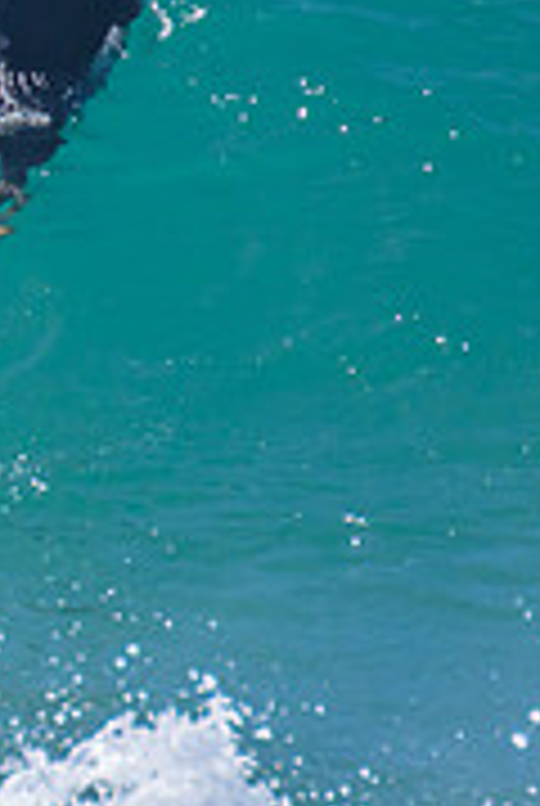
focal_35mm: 2956
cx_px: -848
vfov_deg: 0.7
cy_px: 212
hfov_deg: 0.5
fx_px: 66249
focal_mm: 800
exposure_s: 1/2000
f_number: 11
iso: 1000
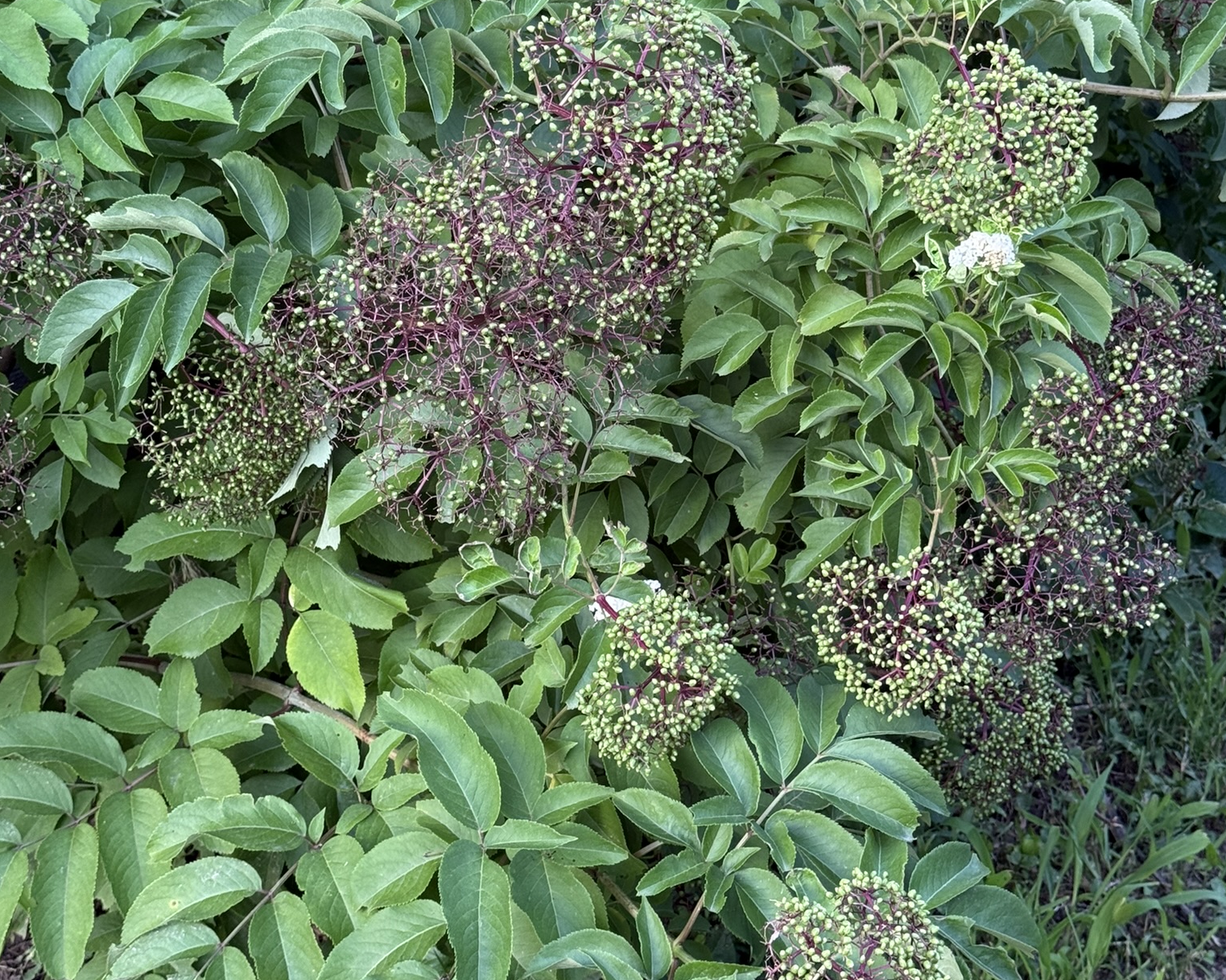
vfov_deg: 24.2
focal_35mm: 63
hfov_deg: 30.0
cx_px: 616
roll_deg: -2.1
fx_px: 2286
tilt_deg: -18.9
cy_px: 389
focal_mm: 6.76
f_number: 1.78
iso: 100
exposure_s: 1/74
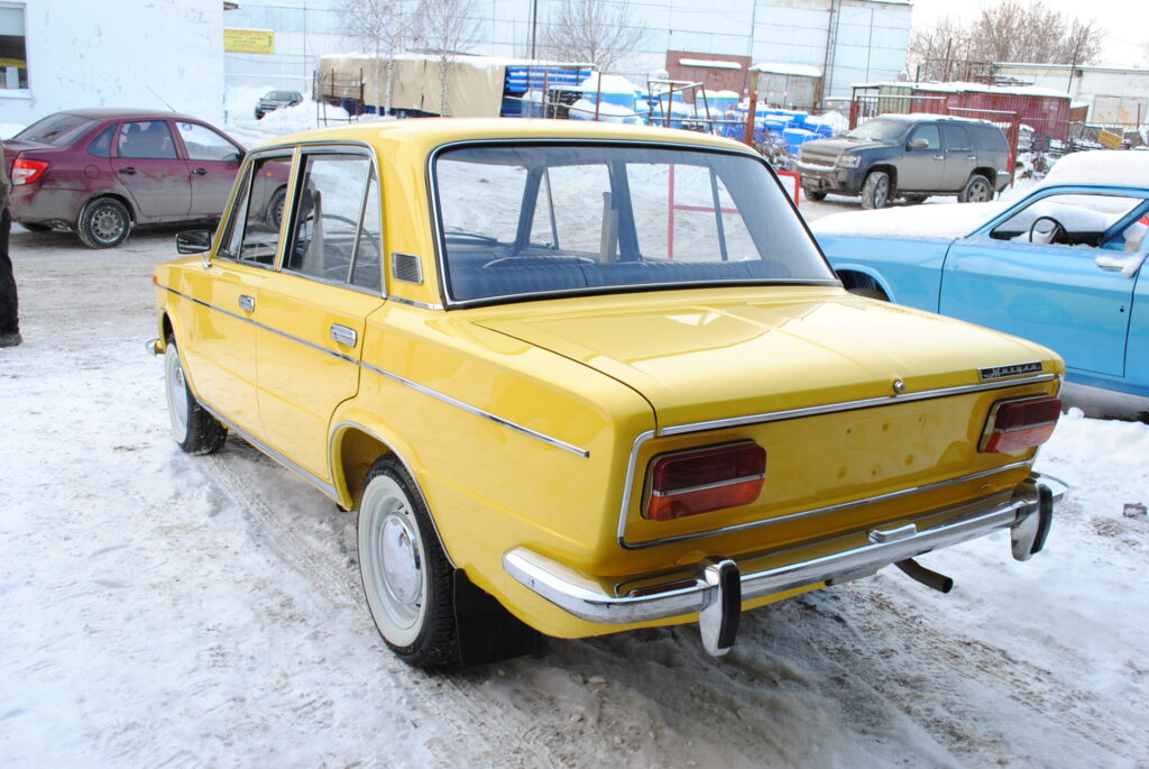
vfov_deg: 40.1
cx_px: 574
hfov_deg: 57.2
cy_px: 384
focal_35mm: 33
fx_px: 1054
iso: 400
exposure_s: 1/125
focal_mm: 22
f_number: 8
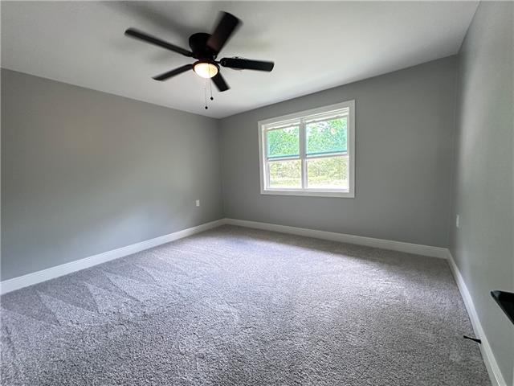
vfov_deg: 85.7
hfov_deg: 102.1
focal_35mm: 14
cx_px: 257
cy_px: 193
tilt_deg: -5.3
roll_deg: +2.5
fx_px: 208
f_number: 2.2
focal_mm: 2.22
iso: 320
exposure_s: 1/86
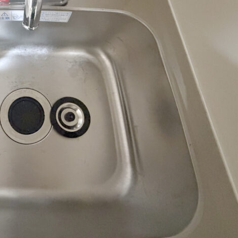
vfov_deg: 55.5
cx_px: 12
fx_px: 210
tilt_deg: -66.5
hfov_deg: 50.3
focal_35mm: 27
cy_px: 52
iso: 1000
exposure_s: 1/60
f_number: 2.2
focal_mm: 2.22
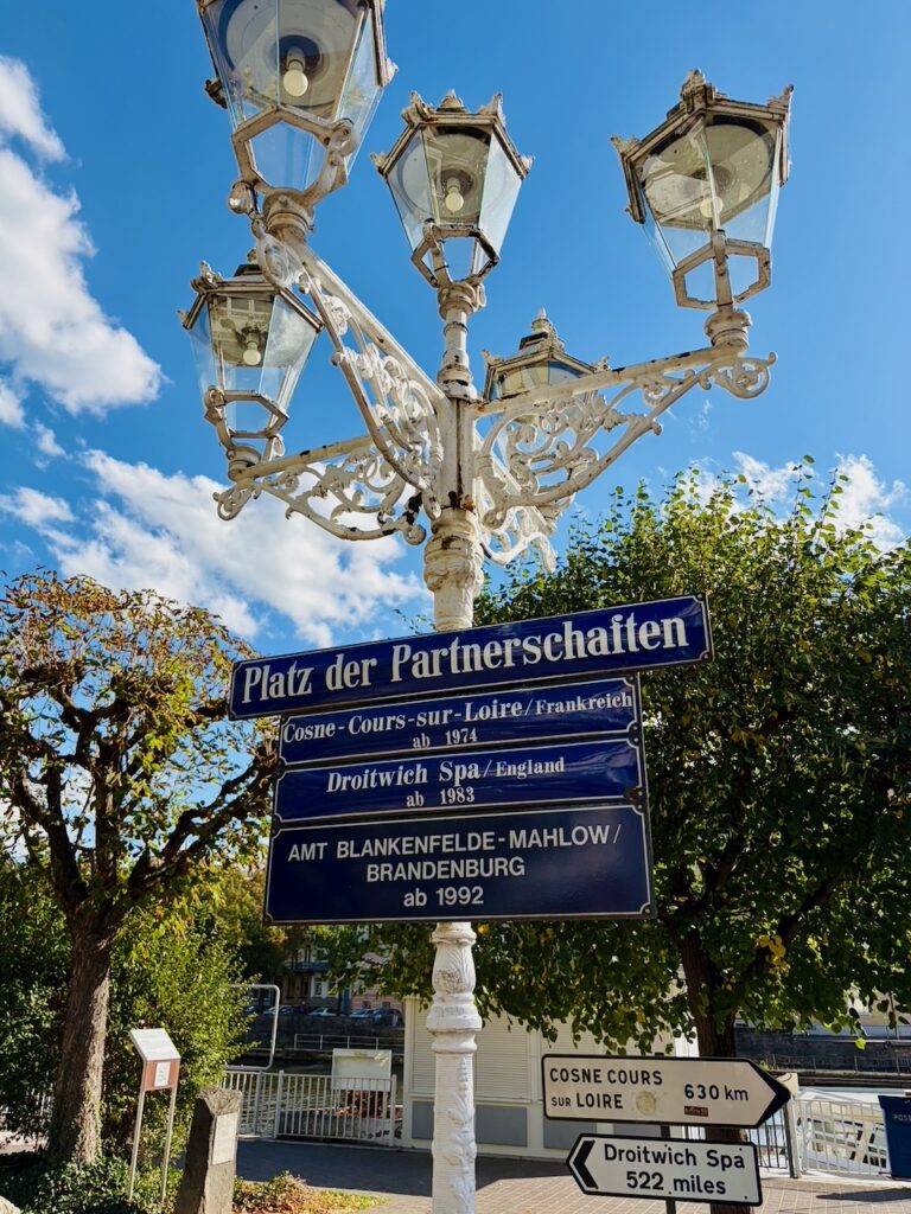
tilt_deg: +24.1
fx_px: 912
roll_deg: -1.5
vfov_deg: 67.3
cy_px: 607
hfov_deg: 53.1
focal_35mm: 26
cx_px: 456
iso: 50
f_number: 1.6
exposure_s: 1/2865
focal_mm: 5.96
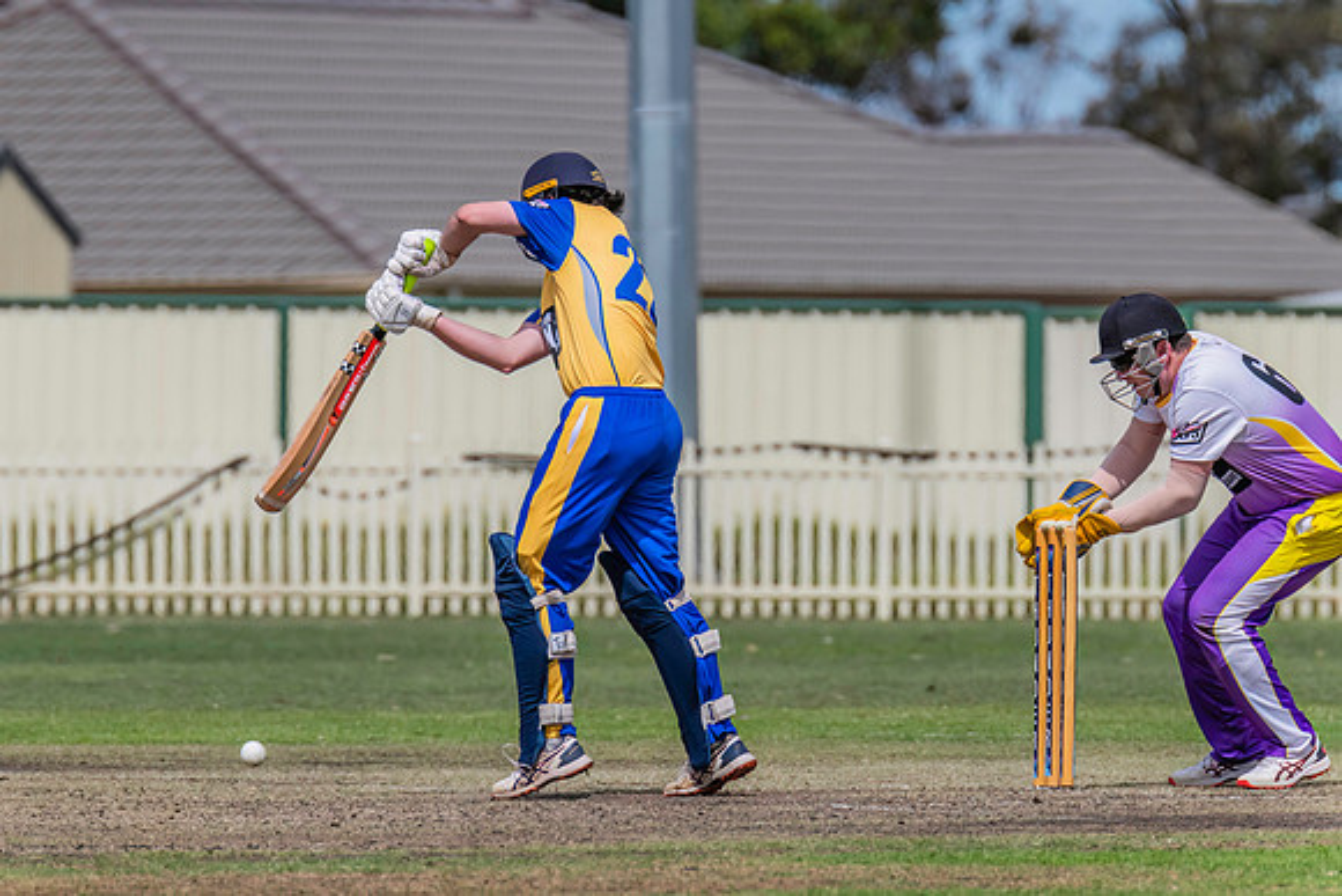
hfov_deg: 3.2
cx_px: 616
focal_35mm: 649
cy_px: 411
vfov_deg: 2.1
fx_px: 24207
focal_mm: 600
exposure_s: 1/2500
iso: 800
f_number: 9
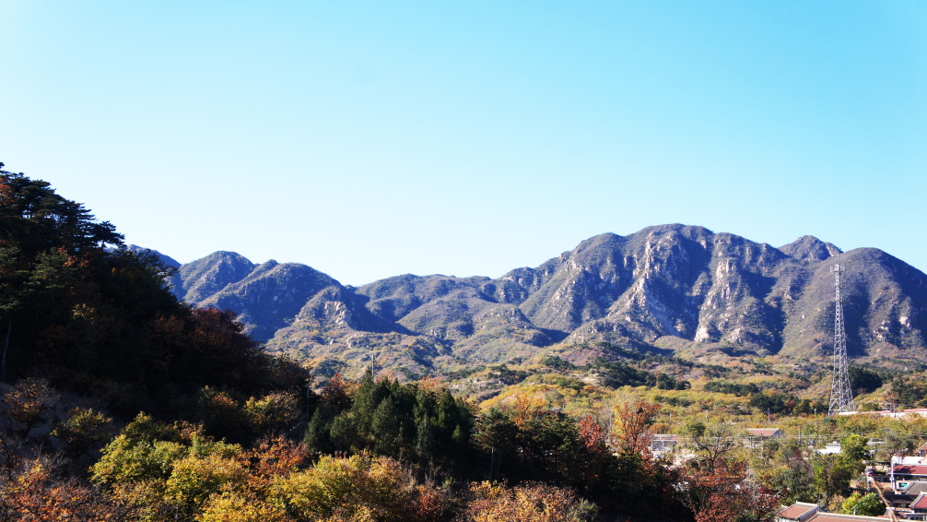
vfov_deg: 24.2
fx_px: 1218
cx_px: 456
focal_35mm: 50
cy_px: 291
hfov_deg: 41.7
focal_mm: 31
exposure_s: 1/400
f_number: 6.3
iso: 200
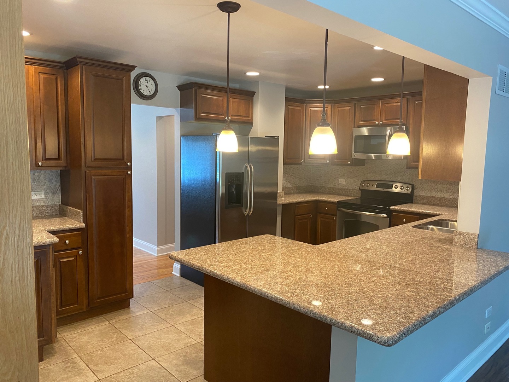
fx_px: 382
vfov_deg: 53.1
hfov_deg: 67.3
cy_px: 191
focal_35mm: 26
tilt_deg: -7.3
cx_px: 254
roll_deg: -0.8
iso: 160
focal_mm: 4.25
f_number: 1.8
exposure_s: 1/60
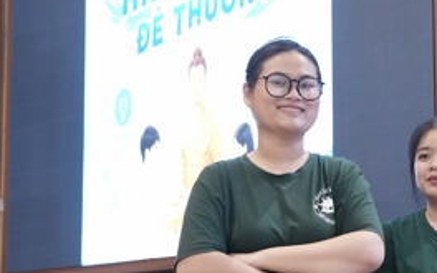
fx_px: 1286
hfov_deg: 18.6
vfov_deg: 12.1
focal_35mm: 108
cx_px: 478
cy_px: 176
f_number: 2.8
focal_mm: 43
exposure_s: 1/160
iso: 5000
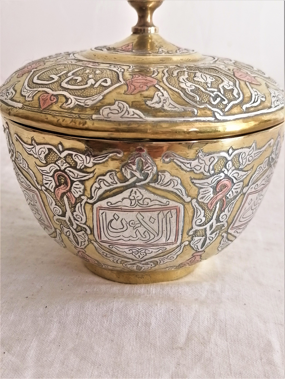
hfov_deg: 32.2
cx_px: 142
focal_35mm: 45
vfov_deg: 42.1
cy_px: 190
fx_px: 494
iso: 80
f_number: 1.8
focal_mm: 5.4
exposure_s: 1/50
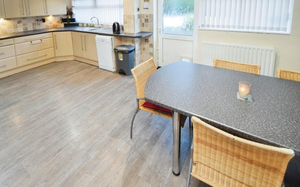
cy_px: 88
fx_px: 131
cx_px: 145
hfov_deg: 97.8
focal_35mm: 16
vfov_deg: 71.2
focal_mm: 10
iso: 900
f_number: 3.5
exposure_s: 1/60
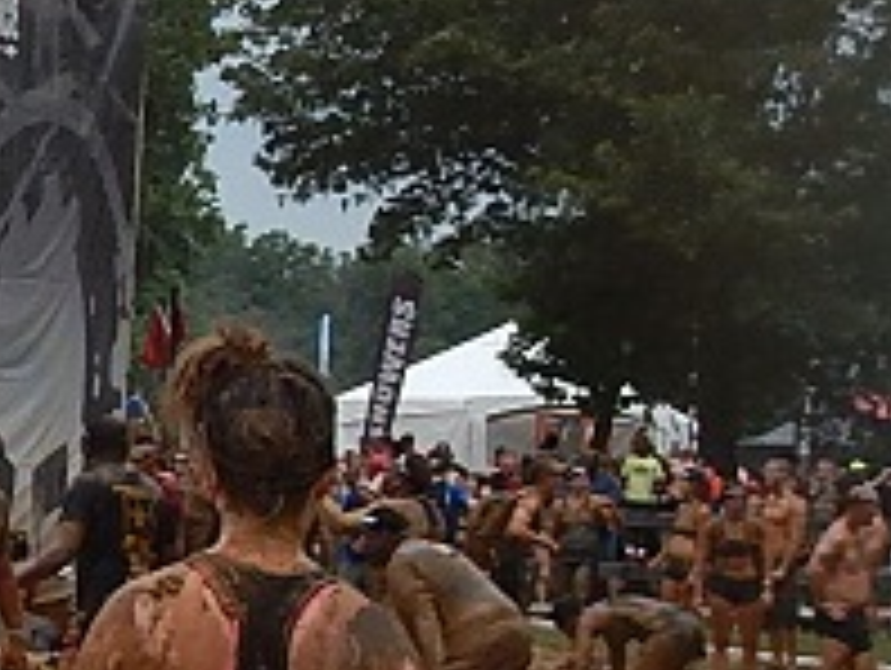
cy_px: 319
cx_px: -900
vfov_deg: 7.2
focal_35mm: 206
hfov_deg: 9.0
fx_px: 5309
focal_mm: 9.1
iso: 125
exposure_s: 1/1250
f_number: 4.1
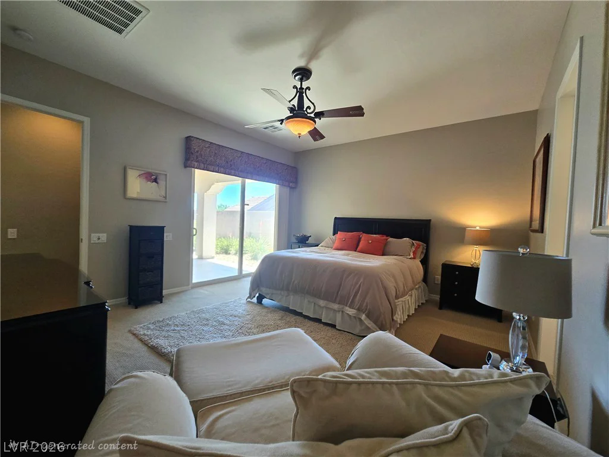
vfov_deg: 89.9
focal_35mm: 13
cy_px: 228
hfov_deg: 106.2
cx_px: 304
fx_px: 229
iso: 125
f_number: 2.2
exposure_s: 1/60.2
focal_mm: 2.2
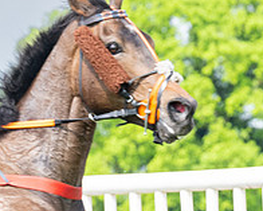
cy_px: 357
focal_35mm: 629
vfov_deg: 2.5
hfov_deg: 3.1
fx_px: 4898
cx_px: -263
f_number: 5
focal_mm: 97
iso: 400
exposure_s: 1/800
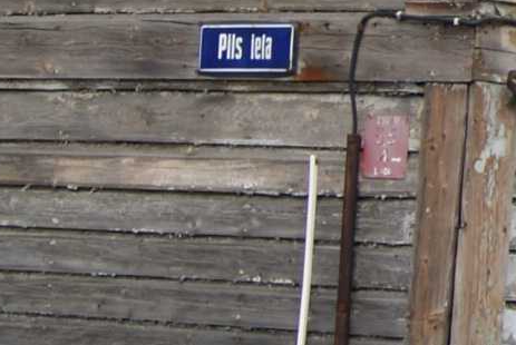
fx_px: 3229
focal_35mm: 225
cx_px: 1186
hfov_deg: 8.4
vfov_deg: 6.1
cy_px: -119
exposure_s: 1/80
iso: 100
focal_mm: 24
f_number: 11
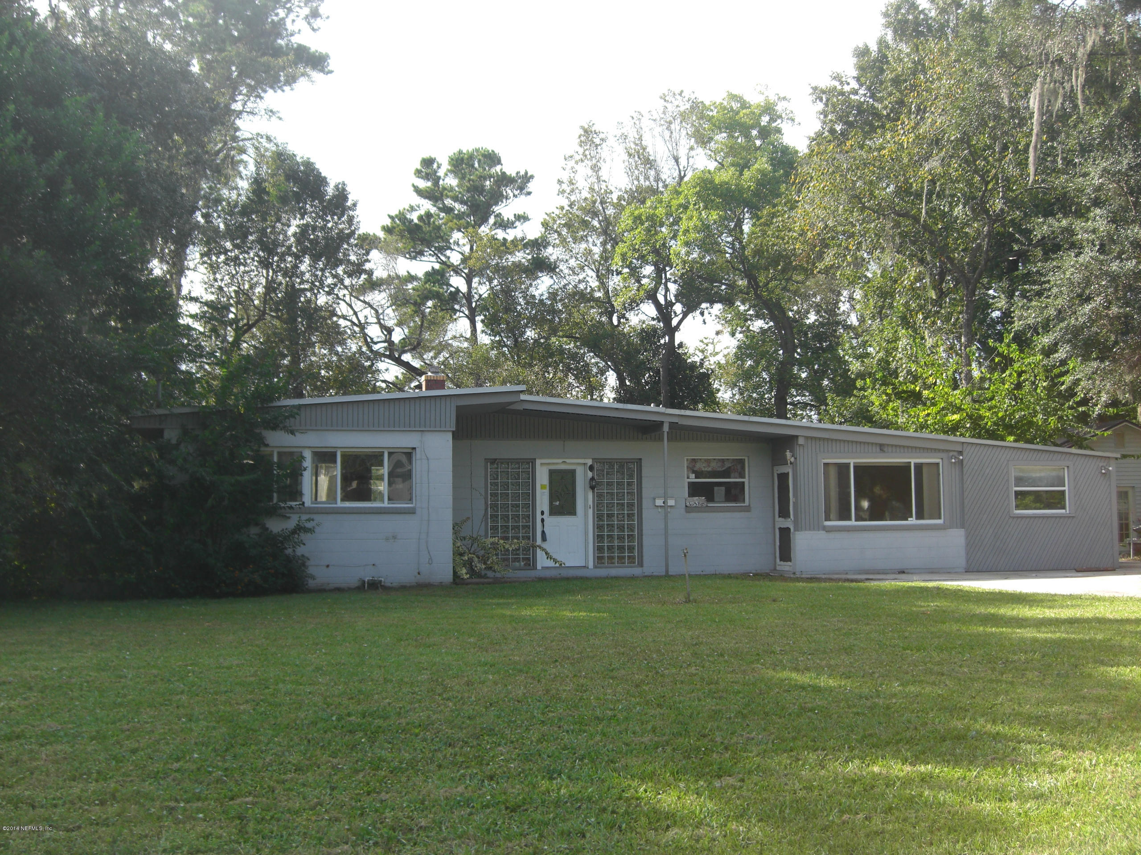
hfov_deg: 49.0
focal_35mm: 38
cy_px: 428
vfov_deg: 37.7
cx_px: 570
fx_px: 1253
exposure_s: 1/400
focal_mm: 7.9
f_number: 2.8
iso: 80
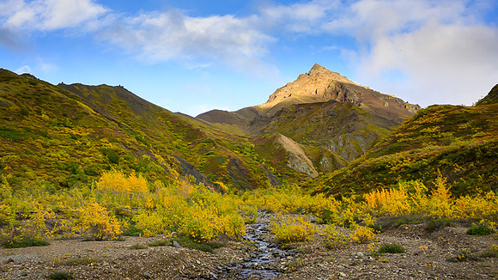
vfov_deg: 34.0
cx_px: 249
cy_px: 114
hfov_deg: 57.2
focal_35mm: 35
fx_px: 456
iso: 800
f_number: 22
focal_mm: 33
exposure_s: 1/125
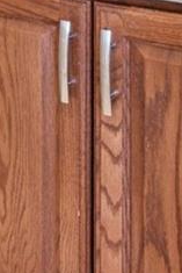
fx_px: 772
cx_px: -373
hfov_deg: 9.9
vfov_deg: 17.4
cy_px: -172
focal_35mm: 102
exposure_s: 1/4
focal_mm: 15
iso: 800
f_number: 11
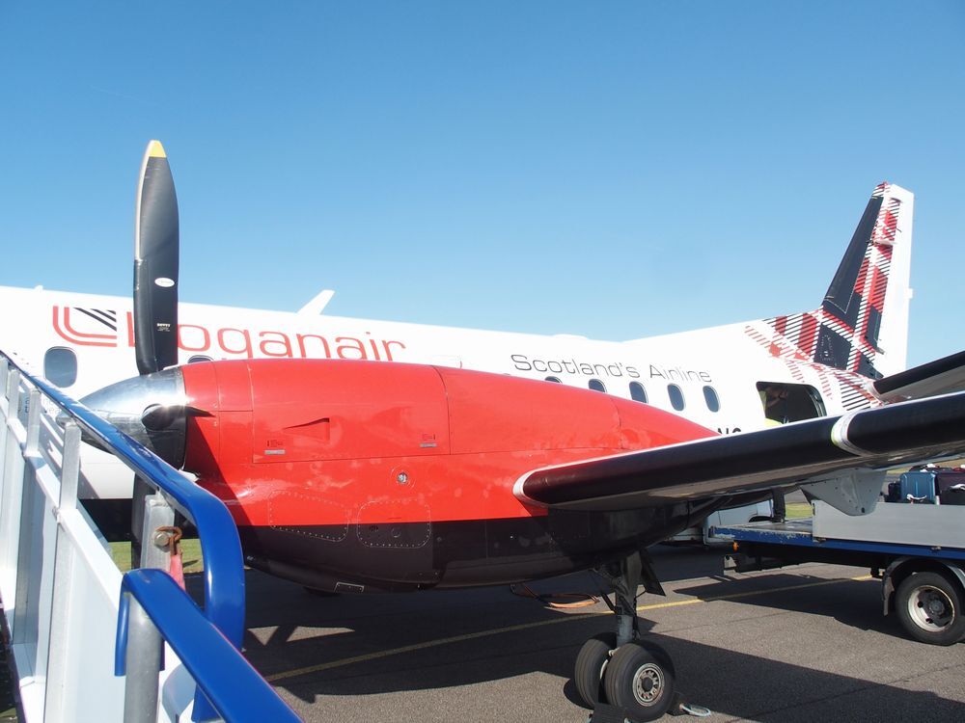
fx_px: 781
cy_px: 362
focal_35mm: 28
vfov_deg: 49.7
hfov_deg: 63.4
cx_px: 482
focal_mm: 6
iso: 100
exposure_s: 1/800
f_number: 4
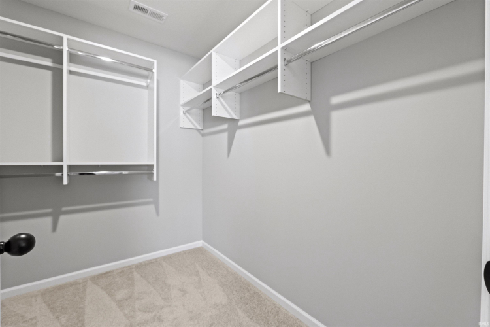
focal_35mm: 15
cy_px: 164
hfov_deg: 100.4
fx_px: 204
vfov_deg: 77.3
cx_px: 245
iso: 800
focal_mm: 10
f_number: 5
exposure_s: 1/4
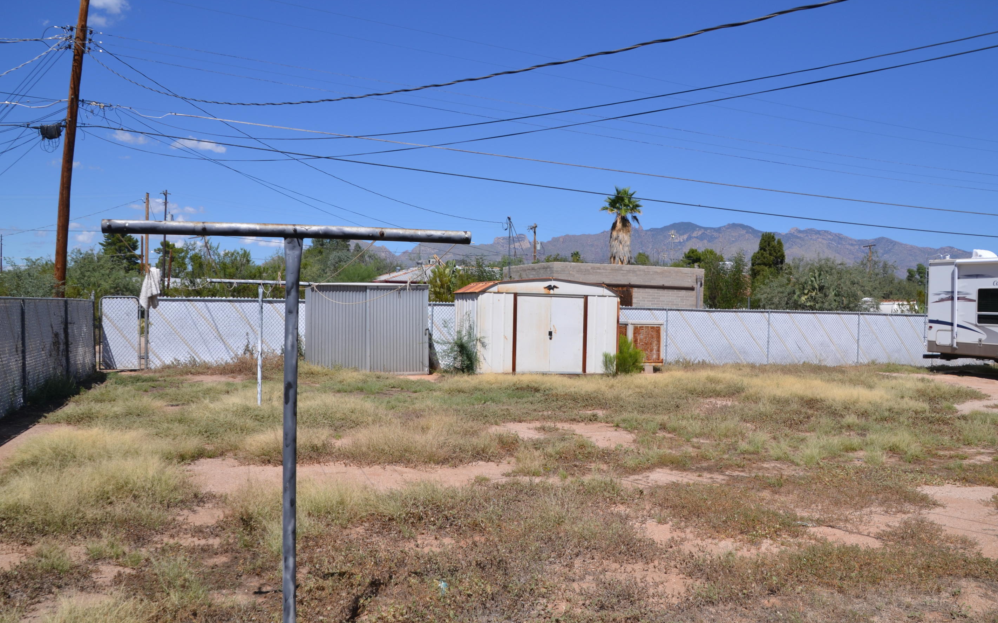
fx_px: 789
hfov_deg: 64.6
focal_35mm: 29
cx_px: 515
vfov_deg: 43.1
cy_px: 320
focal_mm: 18
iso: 100
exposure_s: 1/400
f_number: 10
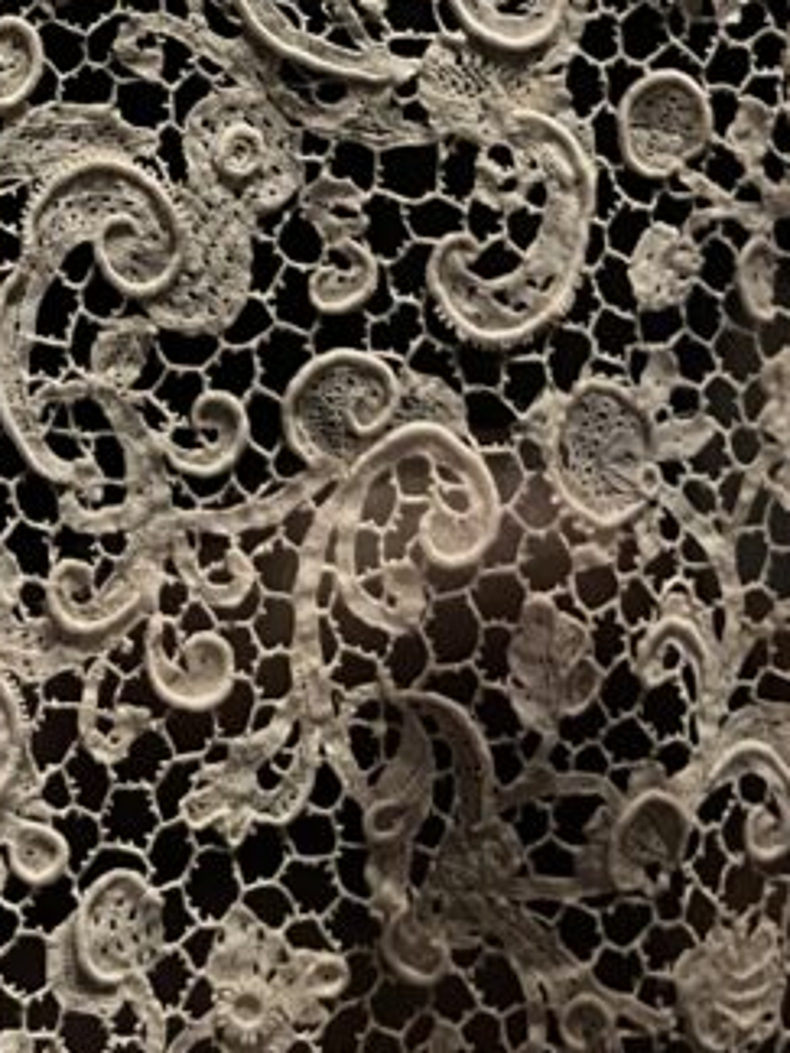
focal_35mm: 79
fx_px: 2404
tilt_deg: +0.4
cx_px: -94
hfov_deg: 18.0
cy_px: -273
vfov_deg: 22.4
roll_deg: +1.1
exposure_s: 1/30
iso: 1000
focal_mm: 5.1
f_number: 1.6
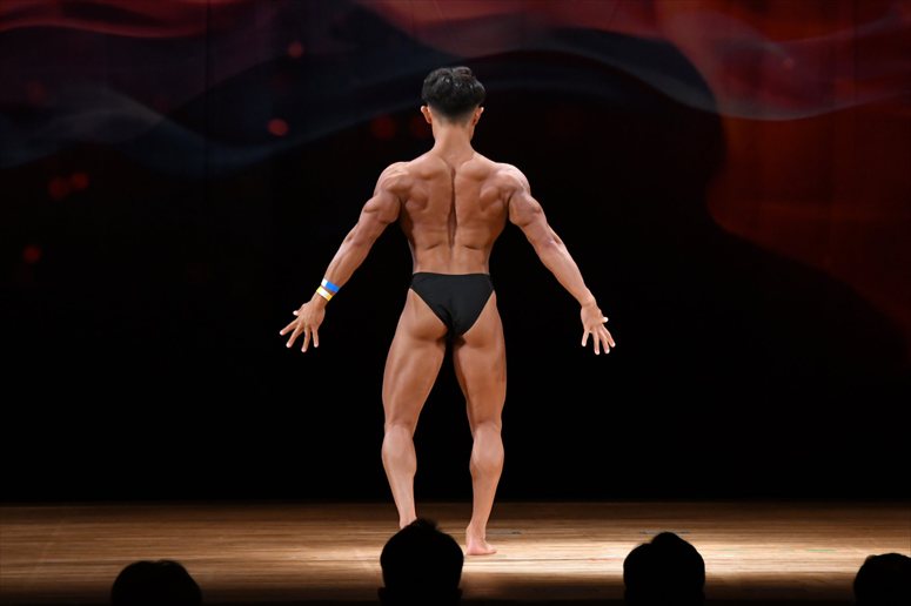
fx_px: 6070
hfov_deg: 8.6
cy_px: 303
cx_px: 456
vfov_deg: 5.7
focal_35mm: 240
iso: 3200
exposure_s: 1/400
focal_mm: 160
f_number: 5.6
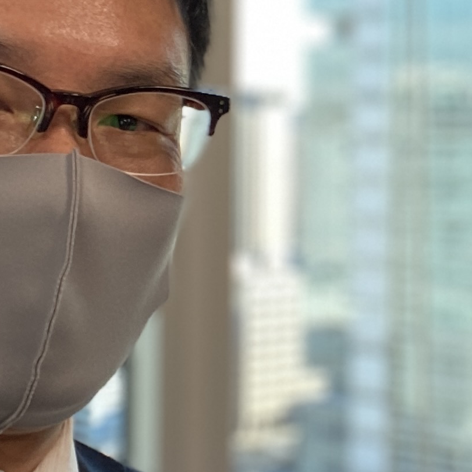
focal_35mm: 101
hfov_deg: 16.8
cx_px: 496
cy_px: 120
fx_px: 1558
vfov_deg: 17.1
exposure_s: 1/50
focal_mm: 2.71
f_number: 2.2
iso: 100
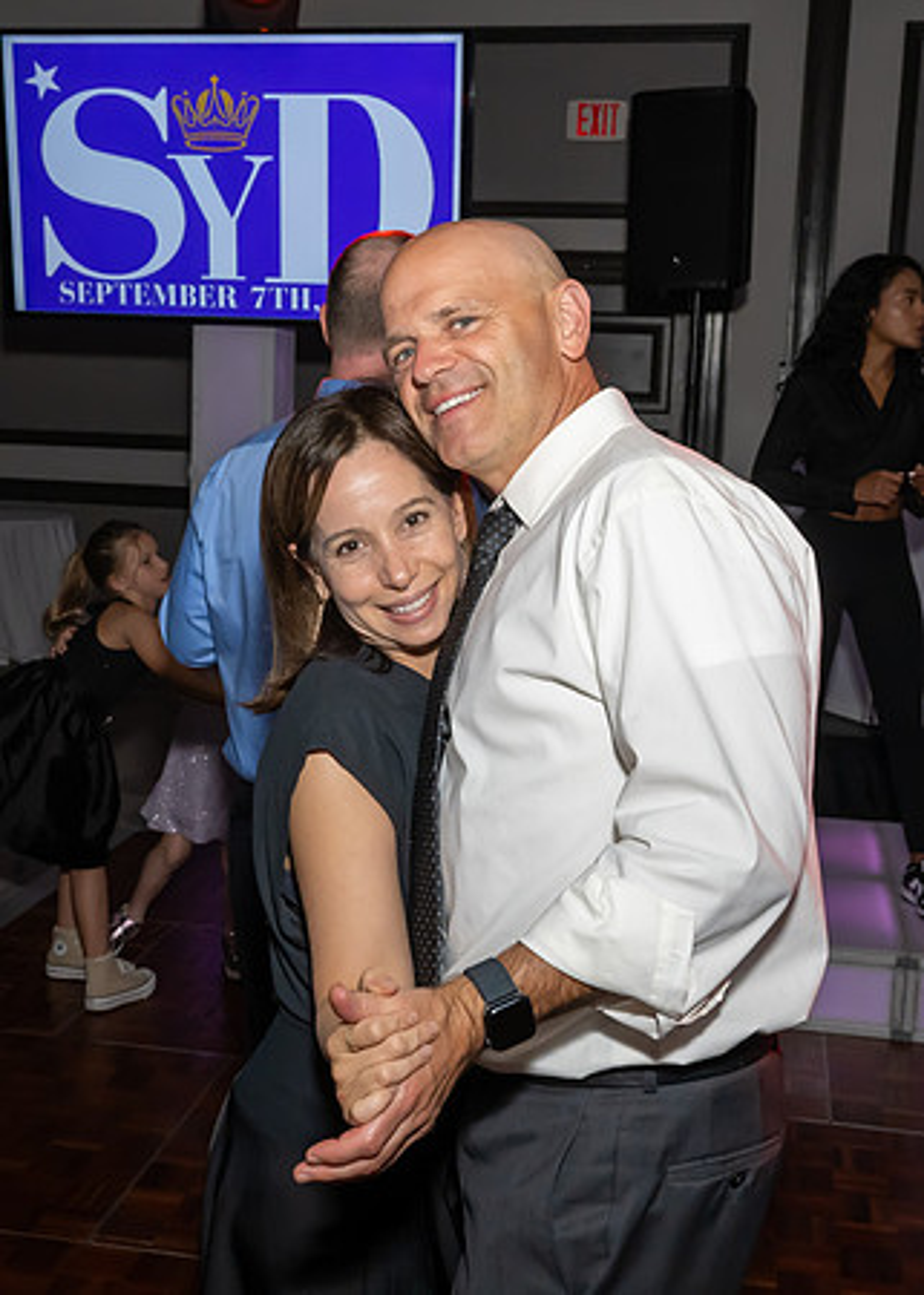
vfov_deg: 42.7
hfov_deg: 31.1
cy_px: 629
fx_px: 1659
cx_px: 410
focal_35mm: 45
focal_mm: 19
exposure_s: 1/250
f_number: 8
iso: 1000
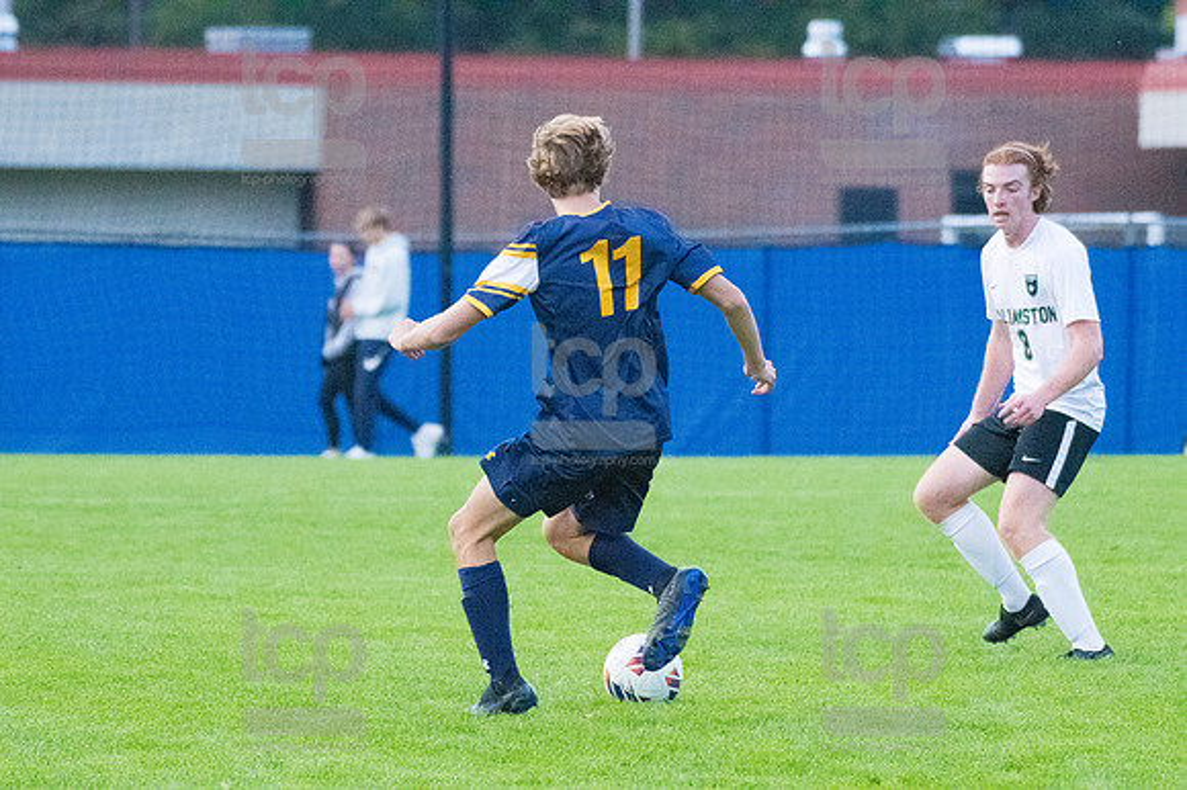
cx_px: 594
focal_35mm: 345
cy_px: 395
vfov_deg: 4.0
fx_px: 11368
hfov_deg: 6.0
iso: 6400
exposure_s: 1/2000
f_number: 5.6
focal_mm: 230
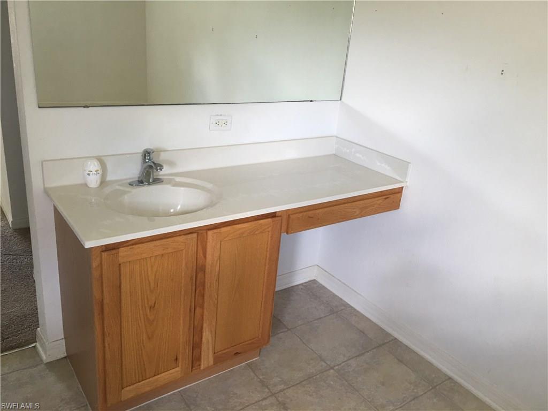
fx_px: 459
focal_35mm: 29
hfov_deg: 61.7
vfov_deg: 48.2
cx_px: 274
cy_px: 206
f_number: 2.2
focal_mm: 4.15
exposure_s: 1/15
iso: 32
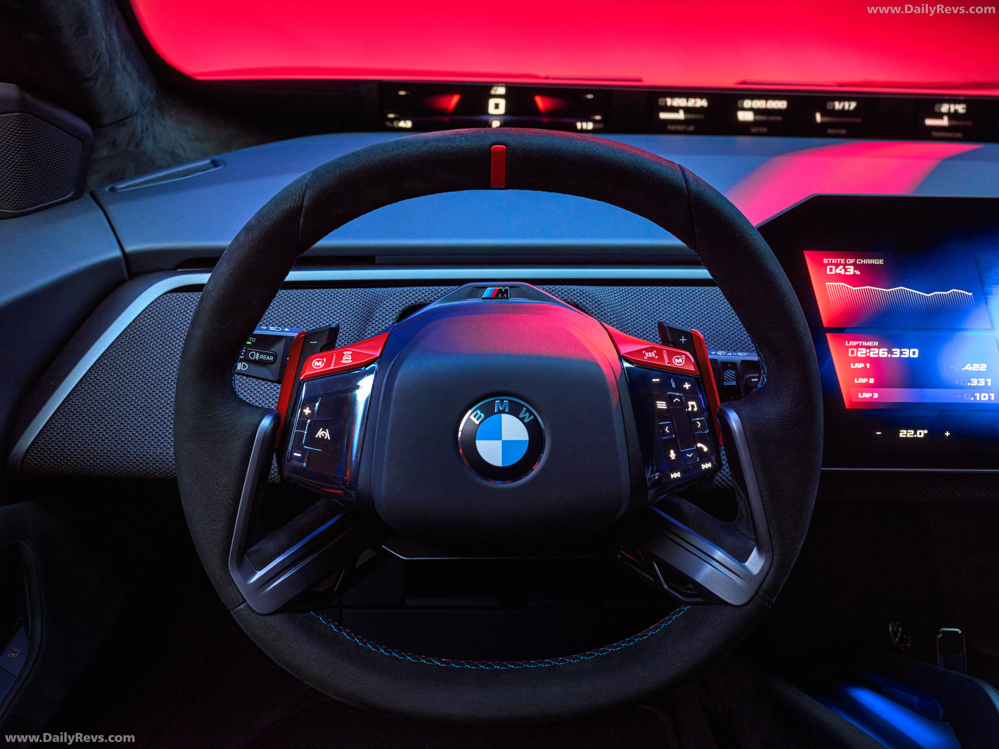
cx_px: 500
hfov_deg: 51.4
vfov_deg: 39.7
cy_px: 374
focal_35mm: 36
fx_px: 1039
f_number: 10
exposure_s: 1/40
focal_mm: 45
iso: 2000
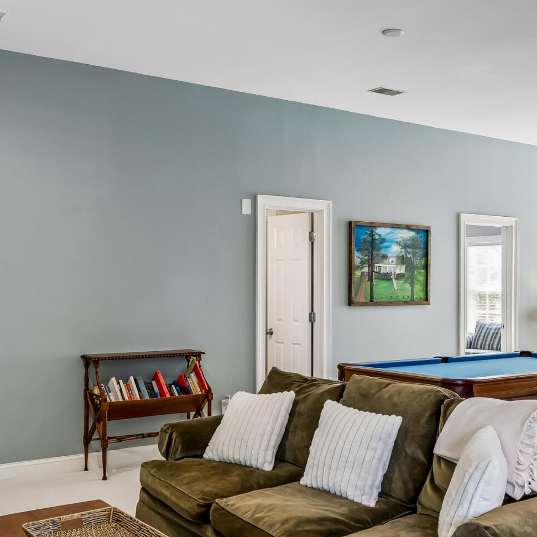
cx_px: 305
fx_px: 737
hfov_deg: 39.9
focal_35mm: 42
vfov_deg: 40.0
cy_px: 283
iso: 400
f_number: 8
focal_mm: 16
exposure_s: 1/8
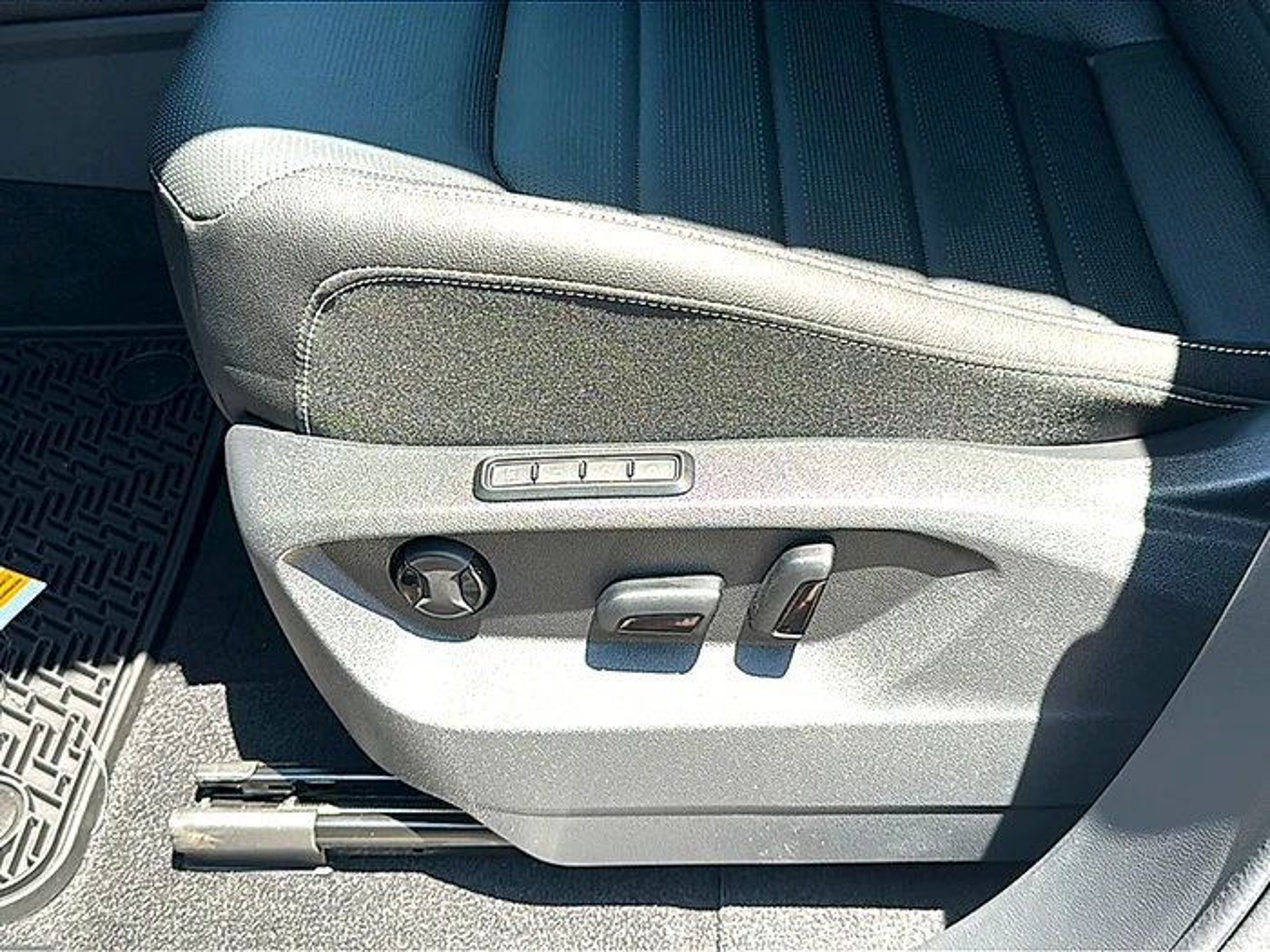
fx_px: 1321
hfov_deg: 51.4
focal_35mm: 36
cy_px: 476
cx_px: 635
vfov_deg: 39.7
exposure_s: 1/509
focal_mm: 6.86
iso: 80
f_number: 1.78
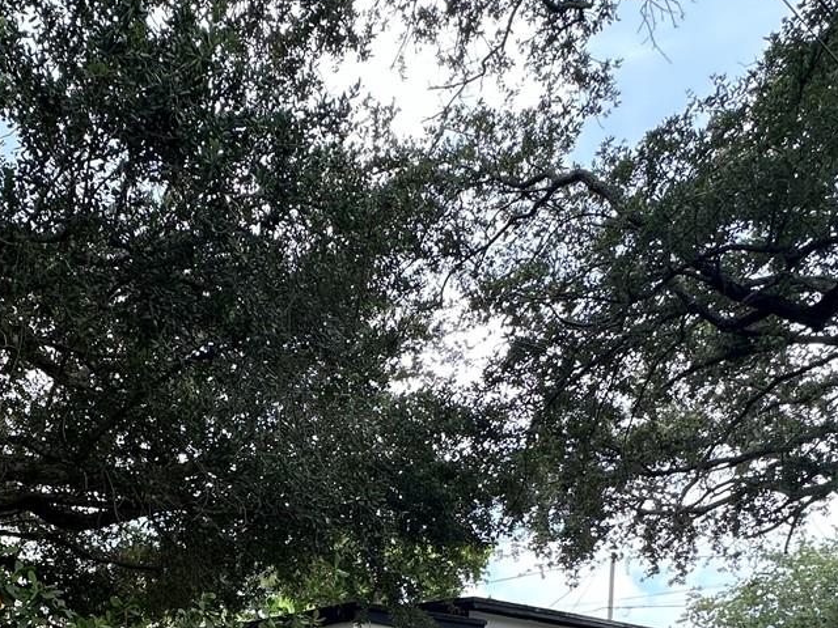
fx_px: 847
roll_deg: -1.8
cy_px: 724
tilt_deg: +0.4
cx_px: 172
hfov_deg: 49.6
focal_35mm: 35
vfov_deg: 34.1
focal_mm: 2.22
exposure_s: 1/260
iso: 40
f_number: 2.2
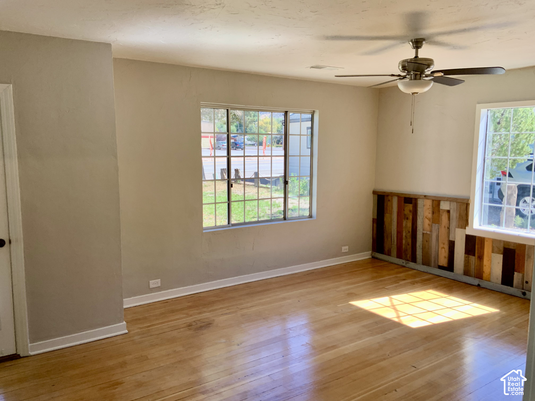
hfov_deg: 61.7
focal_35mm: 29
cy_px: 200
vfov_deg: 48.2
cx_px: 268
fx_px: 448
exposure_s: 1/145
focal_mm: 3
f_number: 1.8
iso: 16
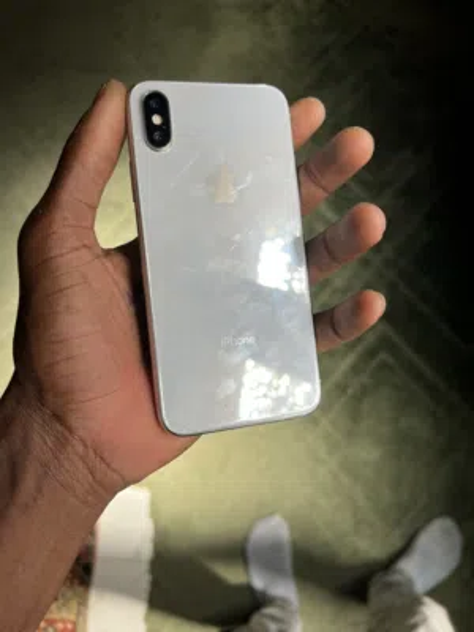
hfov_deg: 53.1
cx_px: 237
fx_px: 475
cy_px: 316
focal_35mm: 26
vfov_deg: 67.3
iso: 40
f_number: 1.5
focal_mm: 5.7
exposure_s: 1/121
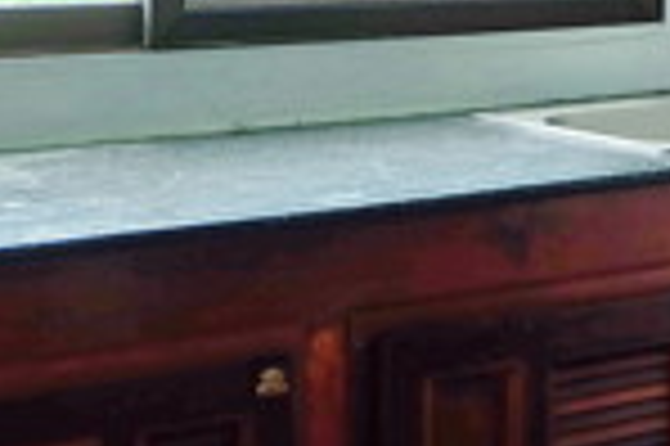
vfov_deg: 12.8
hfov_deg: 19.5
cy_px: -234
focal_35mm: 101
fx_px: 1878
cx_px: 697
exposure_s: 1/150
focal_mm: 16.7
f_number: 3.5
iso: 400
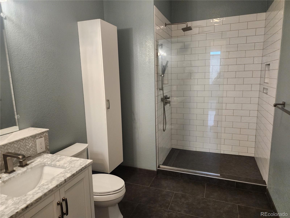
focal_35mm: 23
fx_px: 193
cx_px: 145
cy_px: 109
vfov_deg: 58.9
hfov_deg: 73.9
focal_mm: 6.4
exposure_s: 1/120
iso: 250
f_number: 1.8
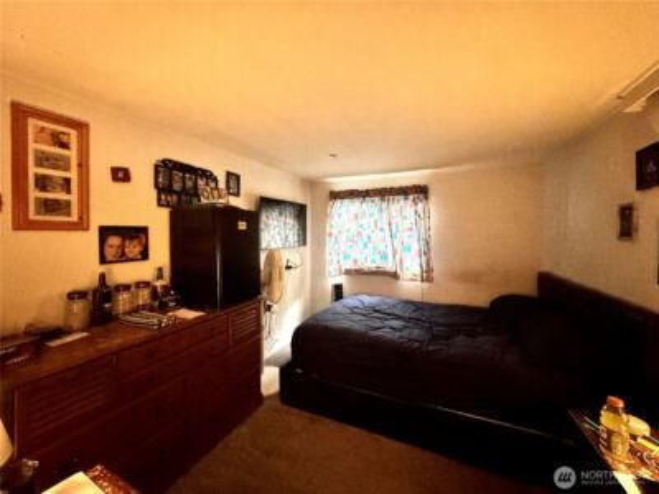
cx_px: 330
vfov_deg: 85.7
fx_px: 267
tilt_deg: -3.4
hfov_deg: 102.1
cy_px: 247
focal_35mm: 14
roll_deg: -0.5
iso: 1000
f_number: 2.2
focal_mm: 2.22
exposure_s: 1/60
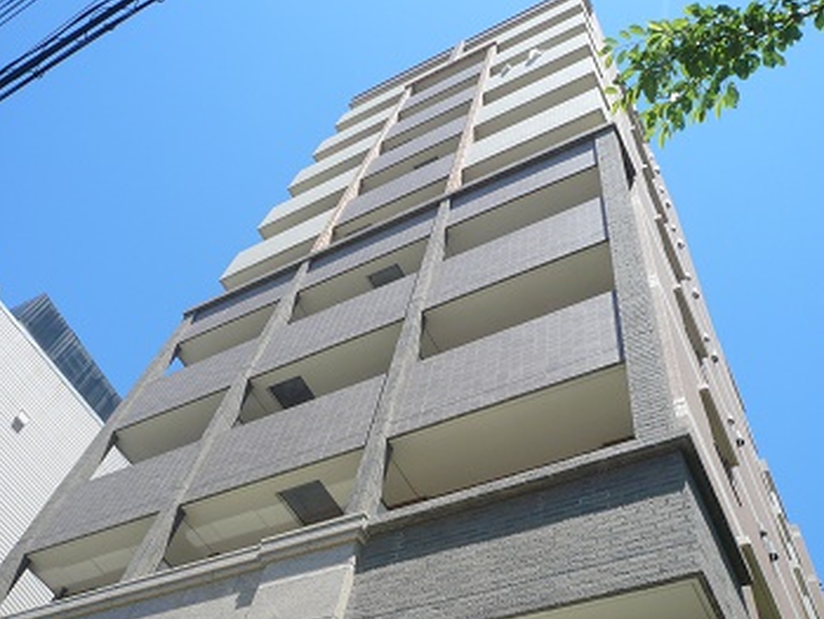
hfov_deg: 56.8
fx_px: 762
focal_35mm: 32
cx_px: 410
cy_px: 330
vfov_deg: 44.2
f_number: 8
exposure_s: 1/125
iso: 100
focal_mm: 4.6
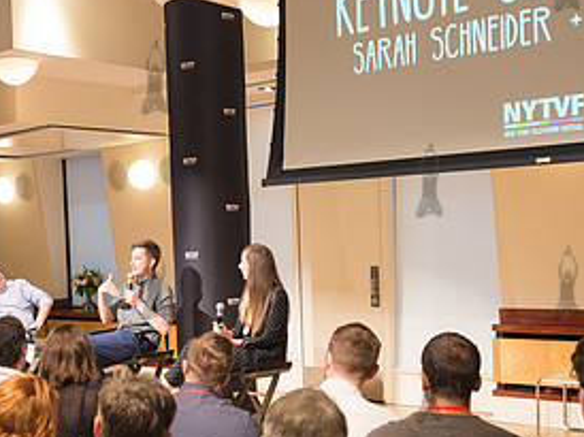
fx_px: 927
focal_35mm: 55
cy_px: 282
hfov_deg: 34.3
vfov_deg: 26.4
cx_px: 153
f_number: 4
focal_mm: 27
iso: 2500
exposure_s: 1/125
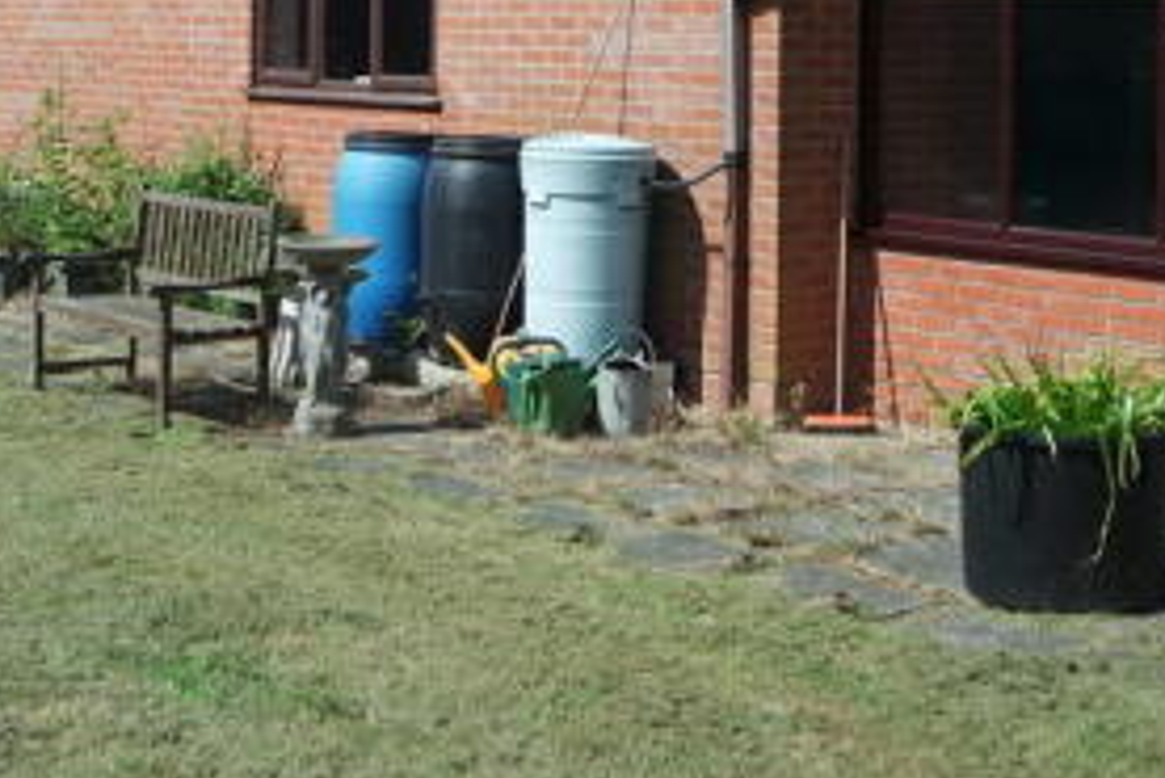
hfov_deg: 28.4
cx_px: 683
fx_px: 2299
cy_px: -74
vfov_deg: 18.5
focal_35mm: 71
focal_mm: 20
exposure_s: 1/800
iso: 100
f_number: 4
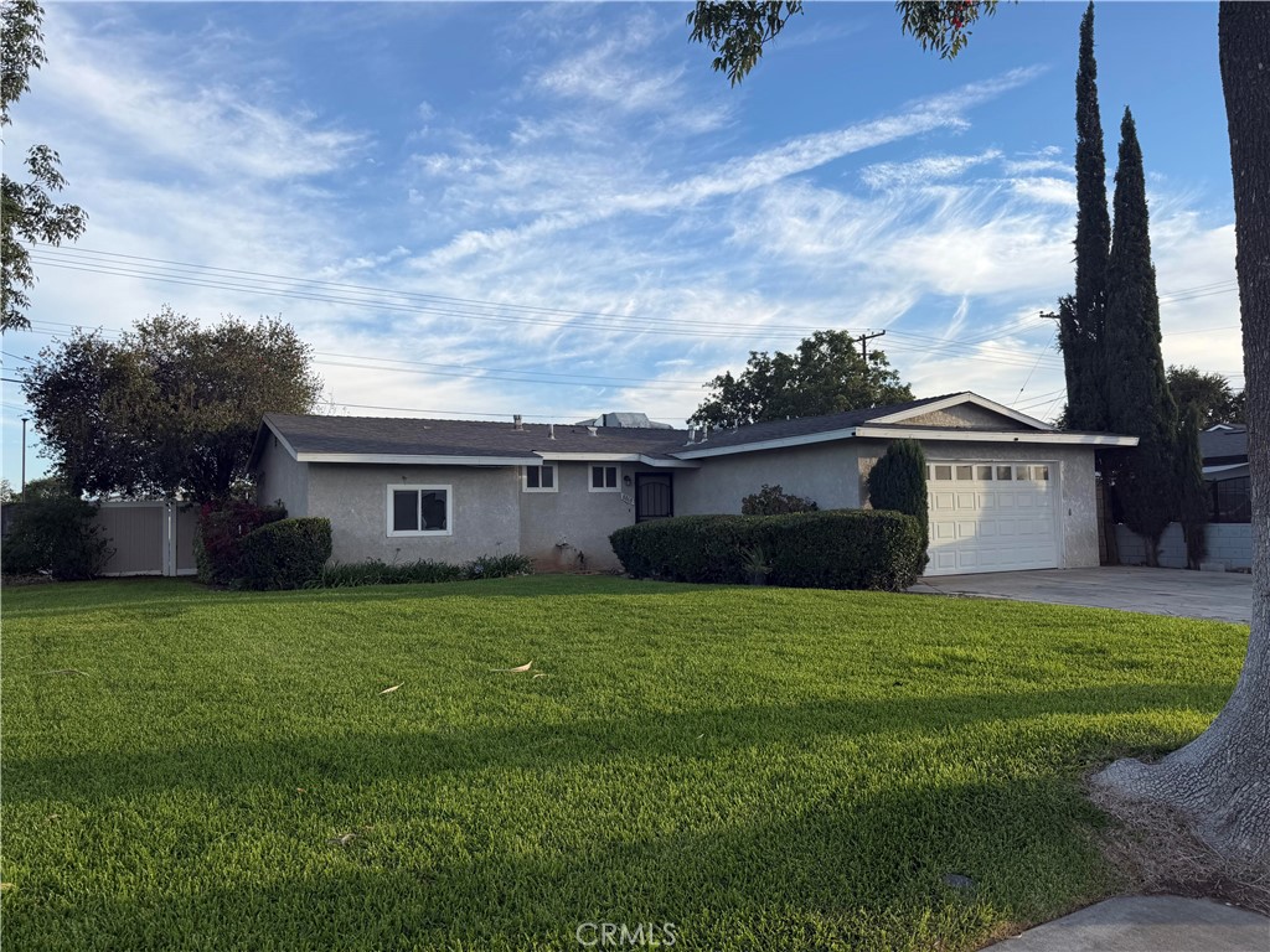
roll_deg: +1.4
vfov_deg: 56.8
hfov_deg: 71.6
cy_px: 476
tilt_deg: +2.6
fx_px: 881
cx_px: 635
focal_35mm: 24
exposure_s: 1/2370
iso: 80
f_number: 1.78
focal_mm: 6.76
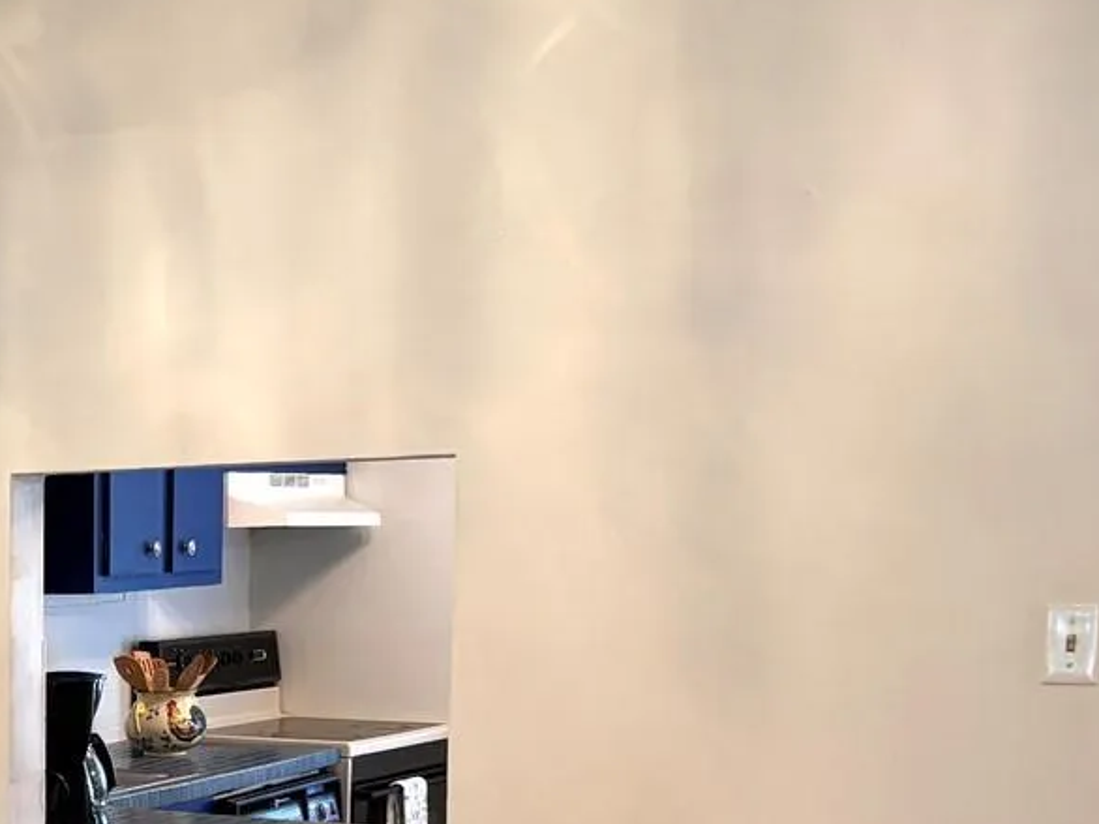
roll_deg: +0.8
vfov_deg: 20.1
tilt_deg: -5.5
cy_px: 830
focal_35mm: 71
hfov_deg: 24.7
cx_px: -229
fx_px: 2253
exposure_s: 1/60
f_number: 1.6
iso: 160
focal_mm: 5.96
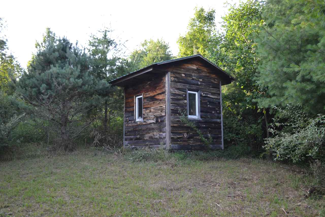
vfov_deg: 40.0
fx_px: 298
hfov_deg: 57.2
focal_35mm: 33
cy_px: 108
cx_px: 162
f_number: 4
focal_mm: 22
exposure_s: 1/125
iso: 180
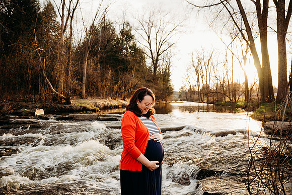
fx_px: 261
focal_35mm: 32
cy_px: 87
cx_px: 146
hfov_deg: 58.4
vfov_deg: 40.8
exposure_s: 1/200
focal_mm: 29
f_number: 3.5
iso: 125
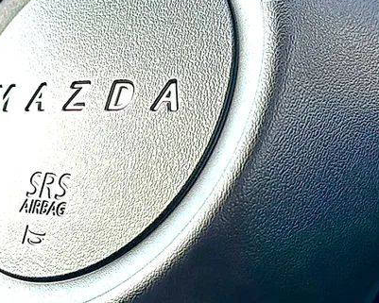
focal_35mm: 75
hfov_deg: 24.8
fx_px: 841
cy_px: 98
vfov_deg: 20.4
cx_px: 50
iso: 80
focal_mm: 6.86
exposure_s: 1/386
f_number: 1.78
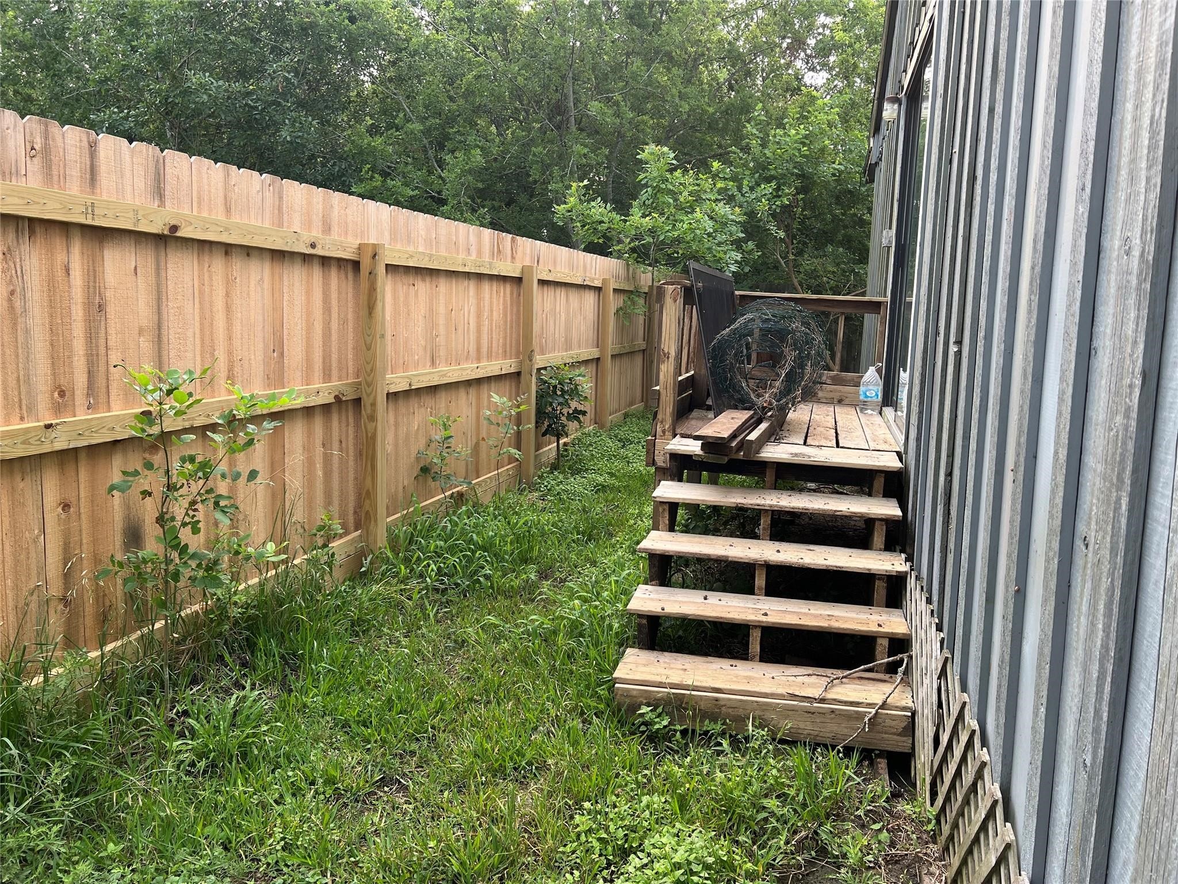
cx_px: 589
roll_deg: -1.1
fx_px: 885
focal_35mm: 26
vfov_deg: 53.1
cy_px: 442
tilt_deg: -8.2
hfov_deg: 67.3
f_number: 1.5
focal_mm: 5.7
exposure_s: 1/552
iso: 50
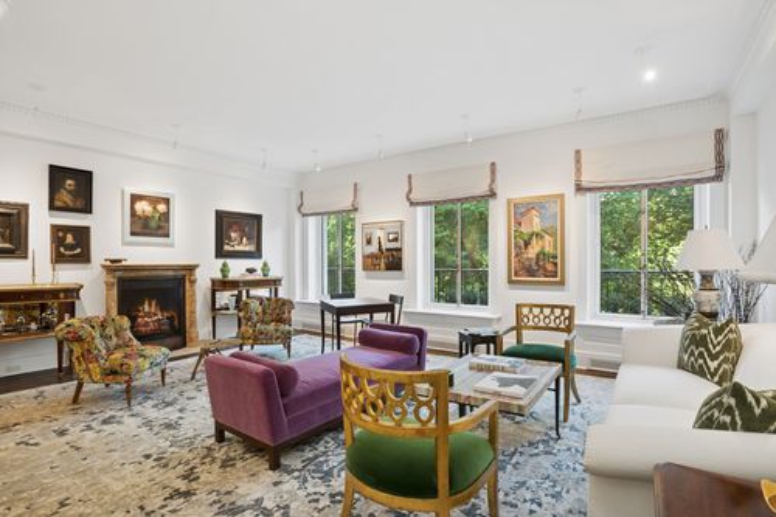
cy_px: 258
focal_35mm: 17
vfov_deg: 70.4
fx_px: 366
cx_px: 388
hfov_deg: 93.3
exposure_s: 1.3
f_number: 8
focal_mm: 17
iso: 100
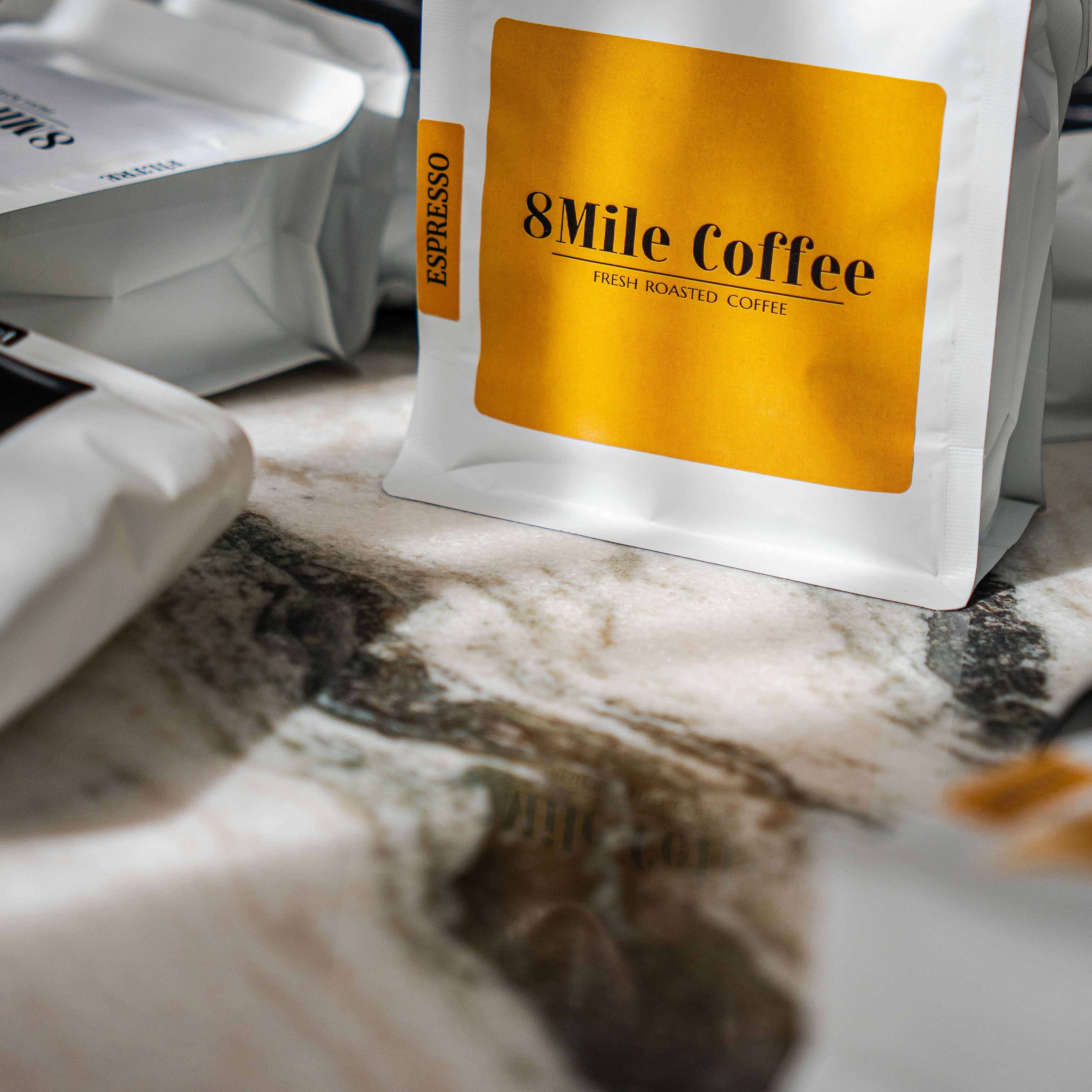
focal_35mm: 116
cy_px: 185
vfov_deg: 14.9
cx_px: 576
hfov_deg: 15.0
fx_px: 4140
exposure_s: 1/160
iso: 200
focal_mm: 50
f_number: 2.8
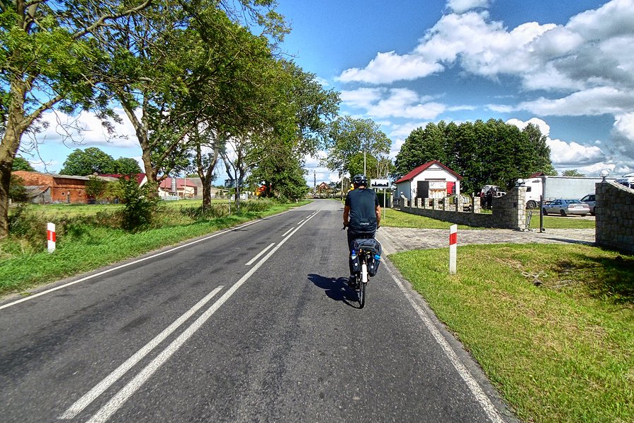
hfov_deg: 76.1
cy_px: 205
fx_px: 405
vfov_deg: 55.1
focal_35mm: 23
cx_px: 318
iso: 100
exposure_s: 1/1250
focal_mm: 4
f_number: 3
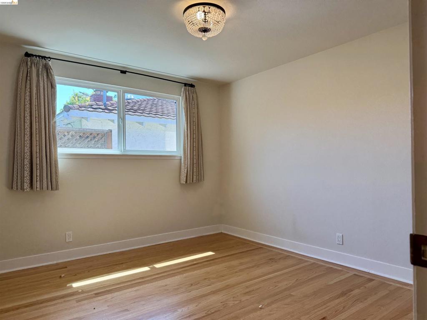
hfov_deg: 71.6
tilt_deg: +0.0
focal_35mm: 24
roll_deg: +1.0
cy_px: 160
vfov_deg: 56.8
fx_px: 296
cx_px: 214
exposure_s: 1/259
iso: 64
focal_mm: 6.76
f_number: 1.78
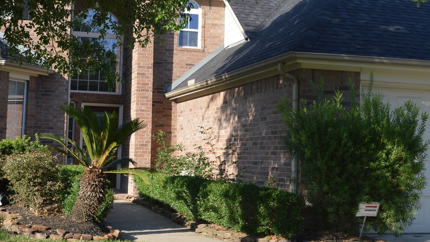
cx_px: 165
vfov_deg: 20.0
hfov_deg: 34.7
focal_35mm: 60
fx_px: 684
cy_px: 73
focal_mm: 22
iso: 100
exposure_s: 1/160
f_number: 6.3
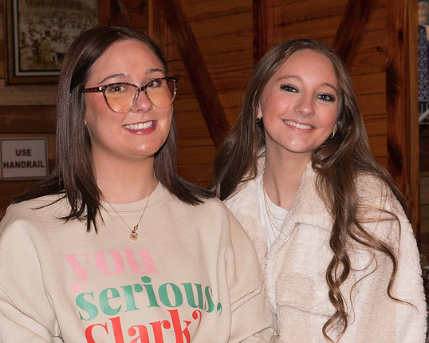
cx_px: 232
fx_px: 1295
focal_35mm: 102
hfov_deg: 18.8
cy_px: 219
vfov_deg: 15.1
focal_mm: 41
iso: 500
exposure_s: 1/100
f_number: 7.1
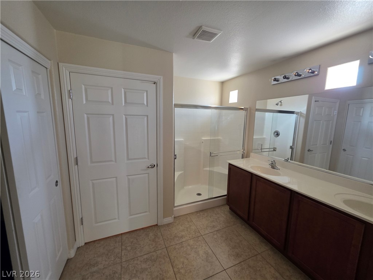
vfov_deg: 89.9
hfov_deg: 106.2
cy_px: 140
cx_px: 186
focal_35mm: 13
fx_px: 140
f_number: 1.9
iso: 320
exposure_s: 1/60
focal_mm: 2.2
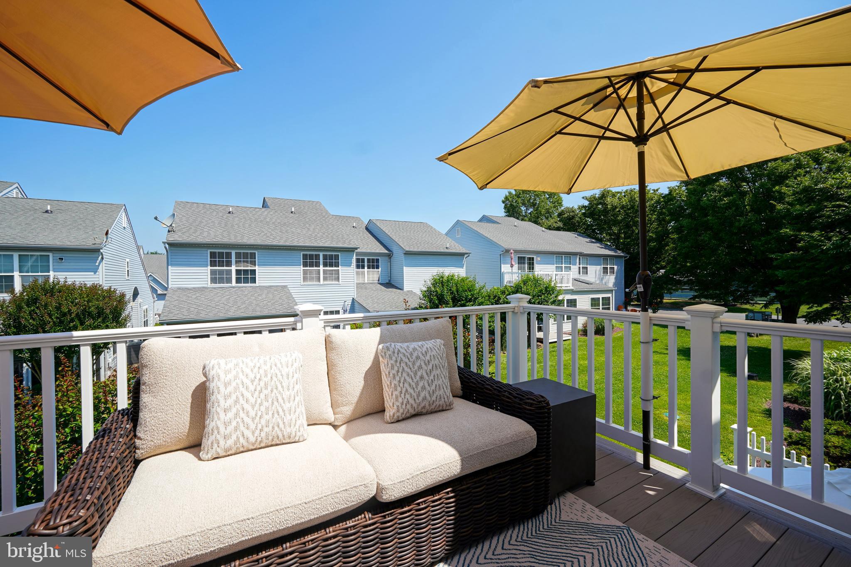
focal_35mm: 15
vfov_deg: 77.3
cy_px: 284
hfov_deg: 100.4
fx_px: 355
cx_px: 426
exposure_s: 1/200
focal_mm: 10
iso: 100
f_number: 7.1
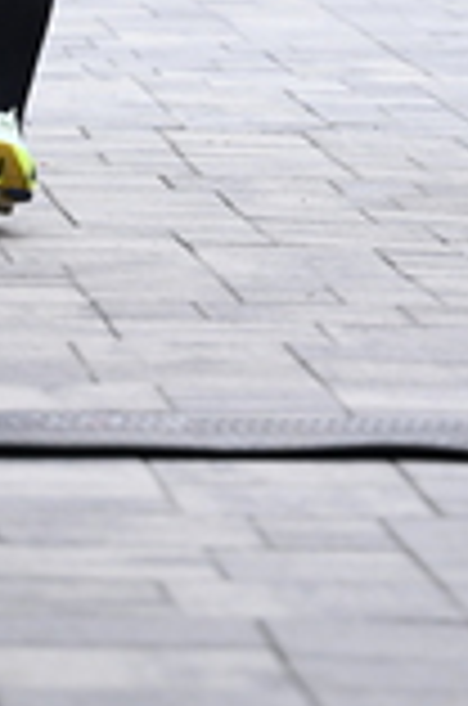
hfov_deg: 3.4
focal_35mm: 404
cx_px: 376
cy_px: -369
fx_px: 7912
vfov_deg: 5.1
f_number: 2.8
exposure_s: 1/1600
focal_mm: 115
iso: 1000
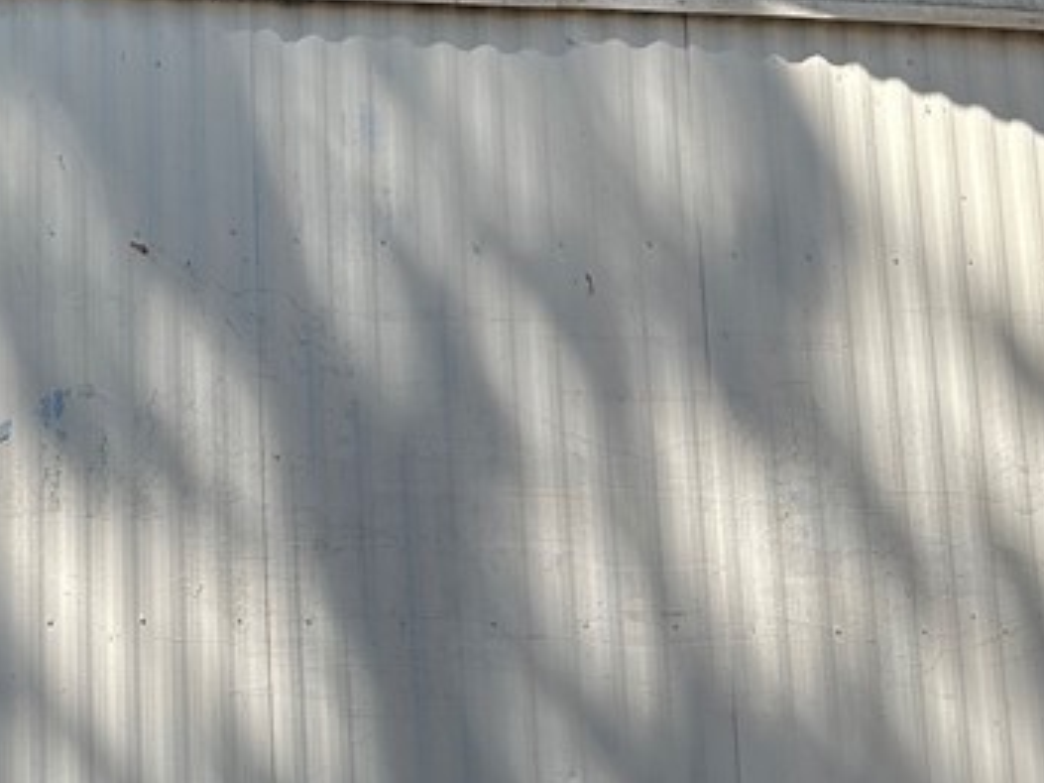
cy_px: 217
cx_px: -128
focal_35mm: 70
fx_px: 2110
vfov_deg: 20.9
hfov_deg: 25.6
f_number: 1.78
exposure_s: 1/2028
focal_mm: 6.86
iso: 80
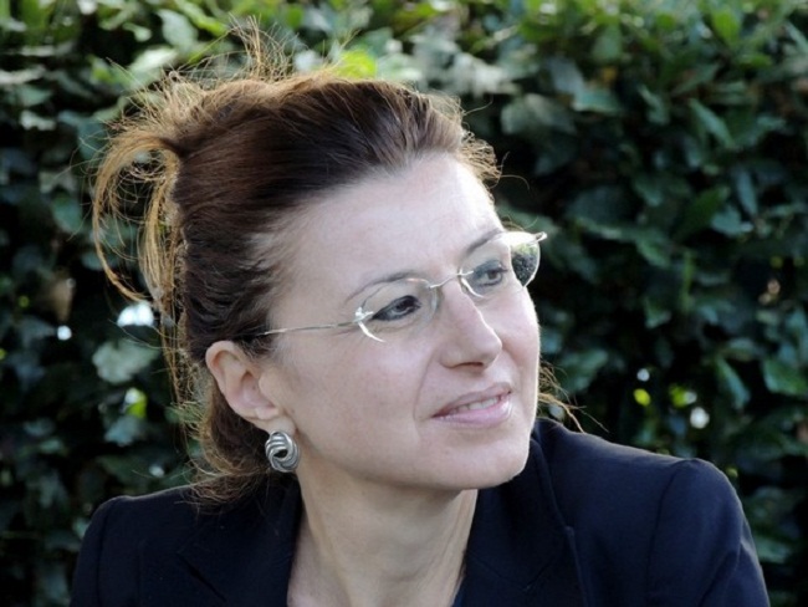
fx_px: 10157
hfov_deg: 4.6
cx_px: 404
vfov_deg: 3.4
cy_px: 304
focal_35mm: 435
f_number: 4.9
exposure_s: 1/100
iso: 400
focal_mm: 77.5
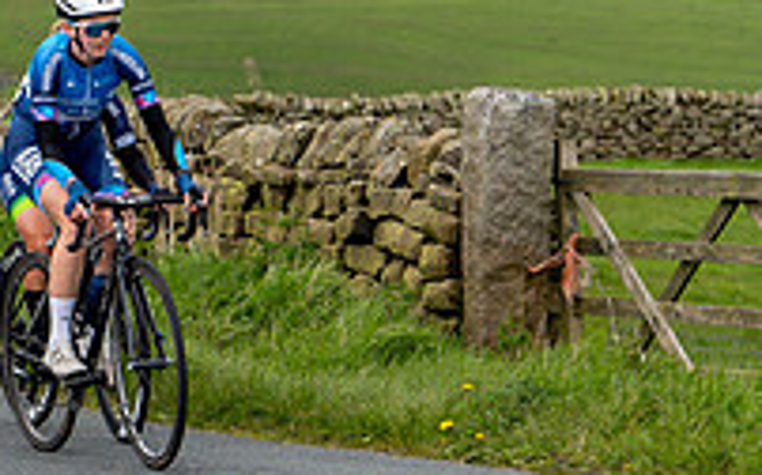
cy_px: 126
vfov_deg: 4.6
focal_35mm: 282
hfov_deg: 7.4
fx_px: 5853
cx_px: 107
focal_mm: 74
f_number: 3.5
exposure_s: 1/640
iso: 200
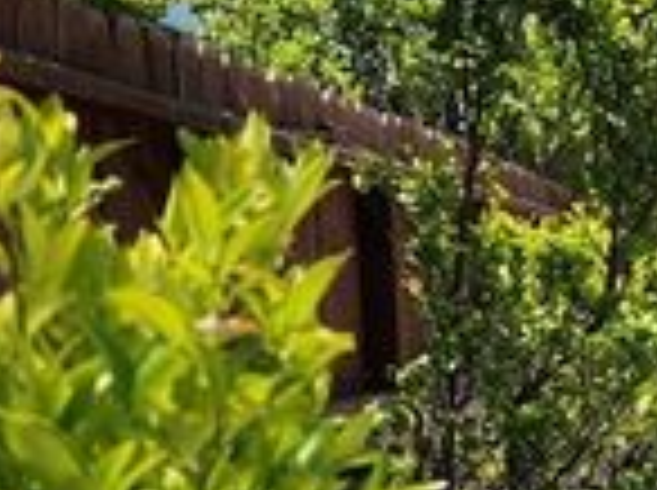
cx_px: 958
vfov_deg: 14.4
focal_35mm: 101
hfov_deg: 17.7
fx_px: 1914
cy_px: 477
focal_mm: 5.4
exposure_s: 1/1208
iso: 20
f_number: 1.8
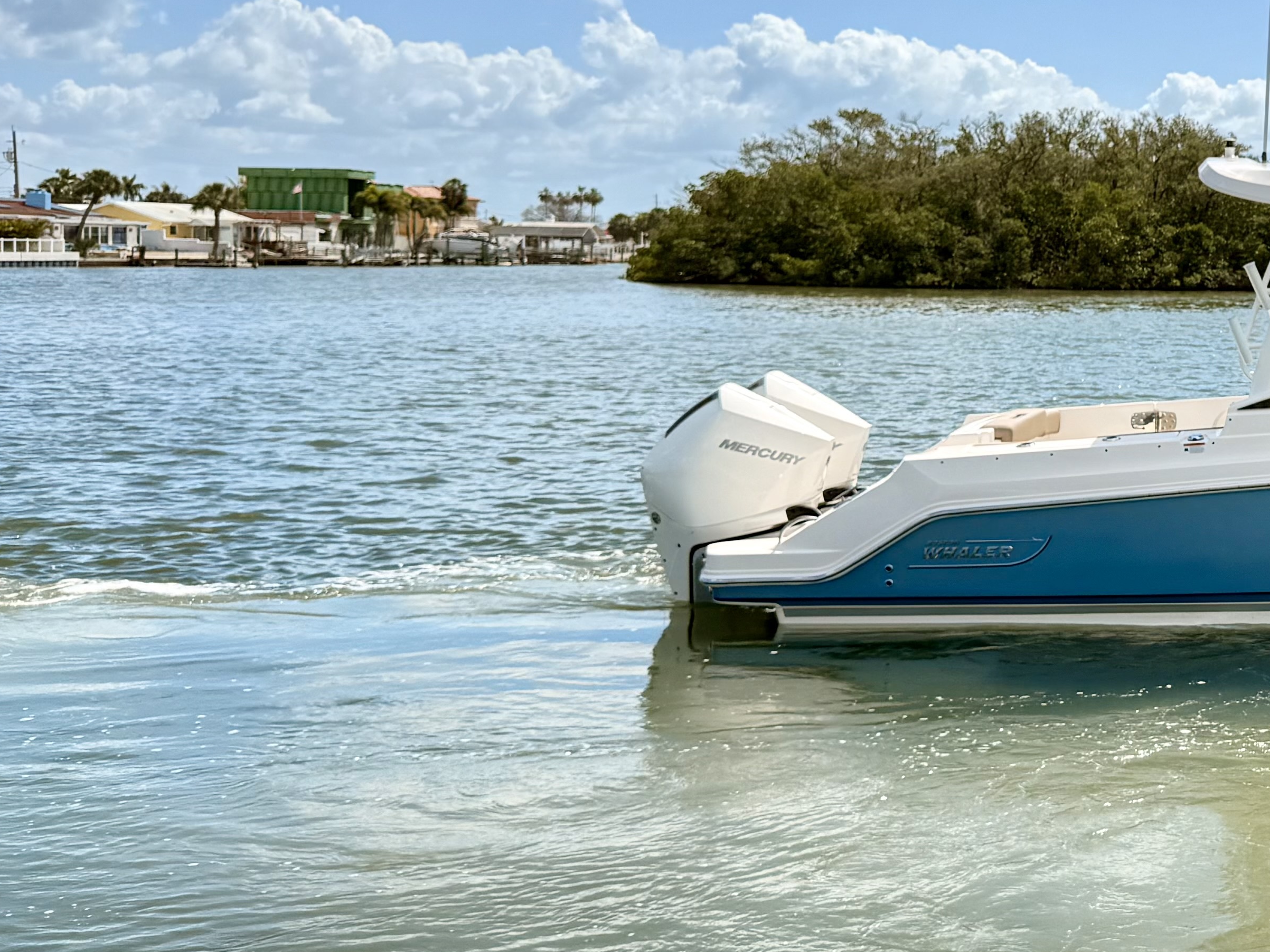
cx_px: 1476
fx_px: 2091
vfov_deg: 25.5
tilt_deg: +0.8
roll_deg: -0.7
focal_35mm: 57
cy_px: 291
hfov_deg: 29.6
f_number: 1.78
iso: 80
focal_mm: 6.76
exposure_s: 1/4975
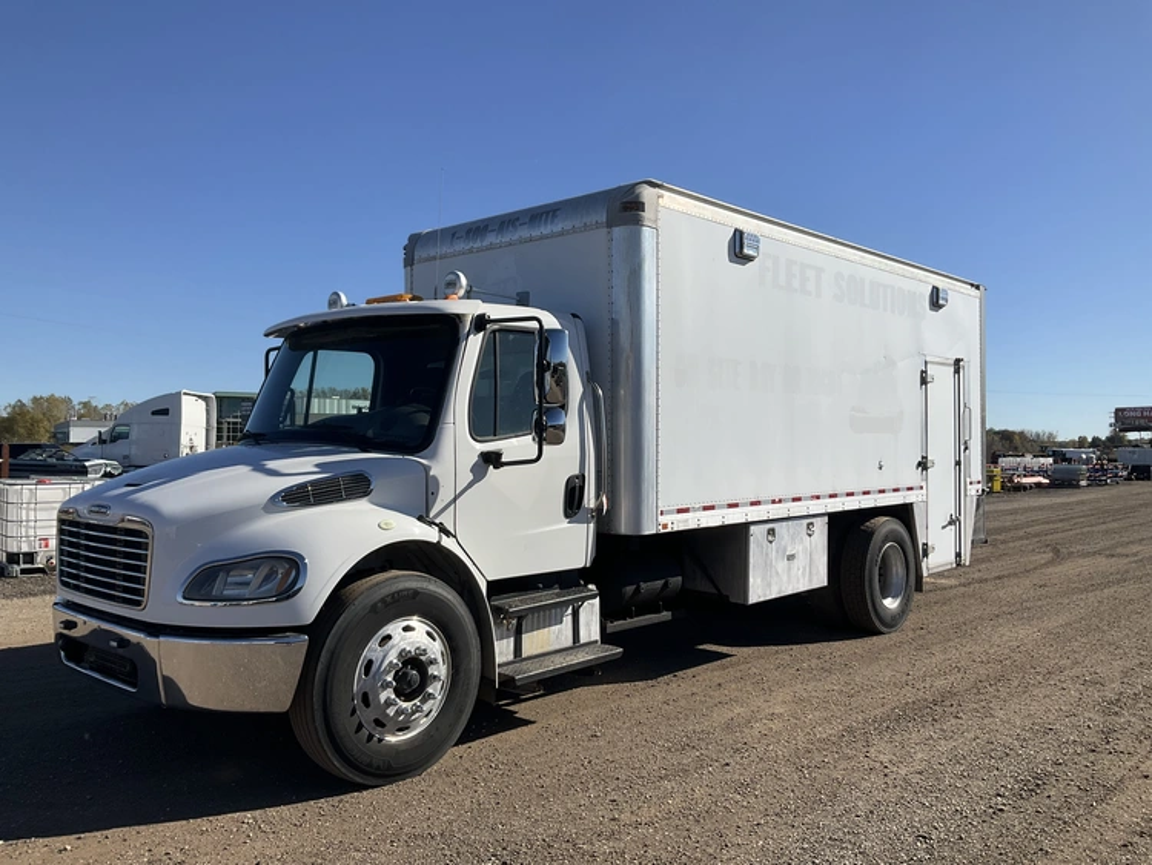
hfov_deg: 61.6
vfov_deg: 48.3
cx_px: 576
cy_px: 432
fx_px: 965
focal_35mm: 29
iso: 25
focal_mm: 3
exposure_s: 1/2959
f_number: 1.8
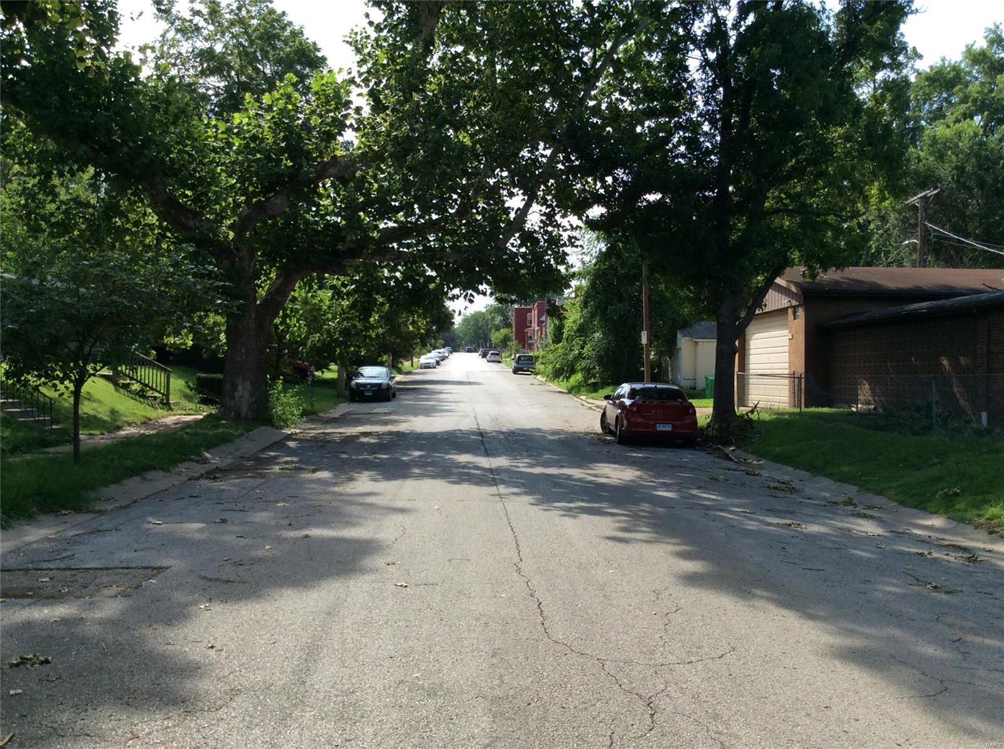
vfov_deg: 44.0
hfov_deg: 56.9
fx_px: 926
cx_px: 502
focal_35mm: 32
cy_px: 374
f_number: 2.4
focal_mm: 3.3
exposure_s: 1/733
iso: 32
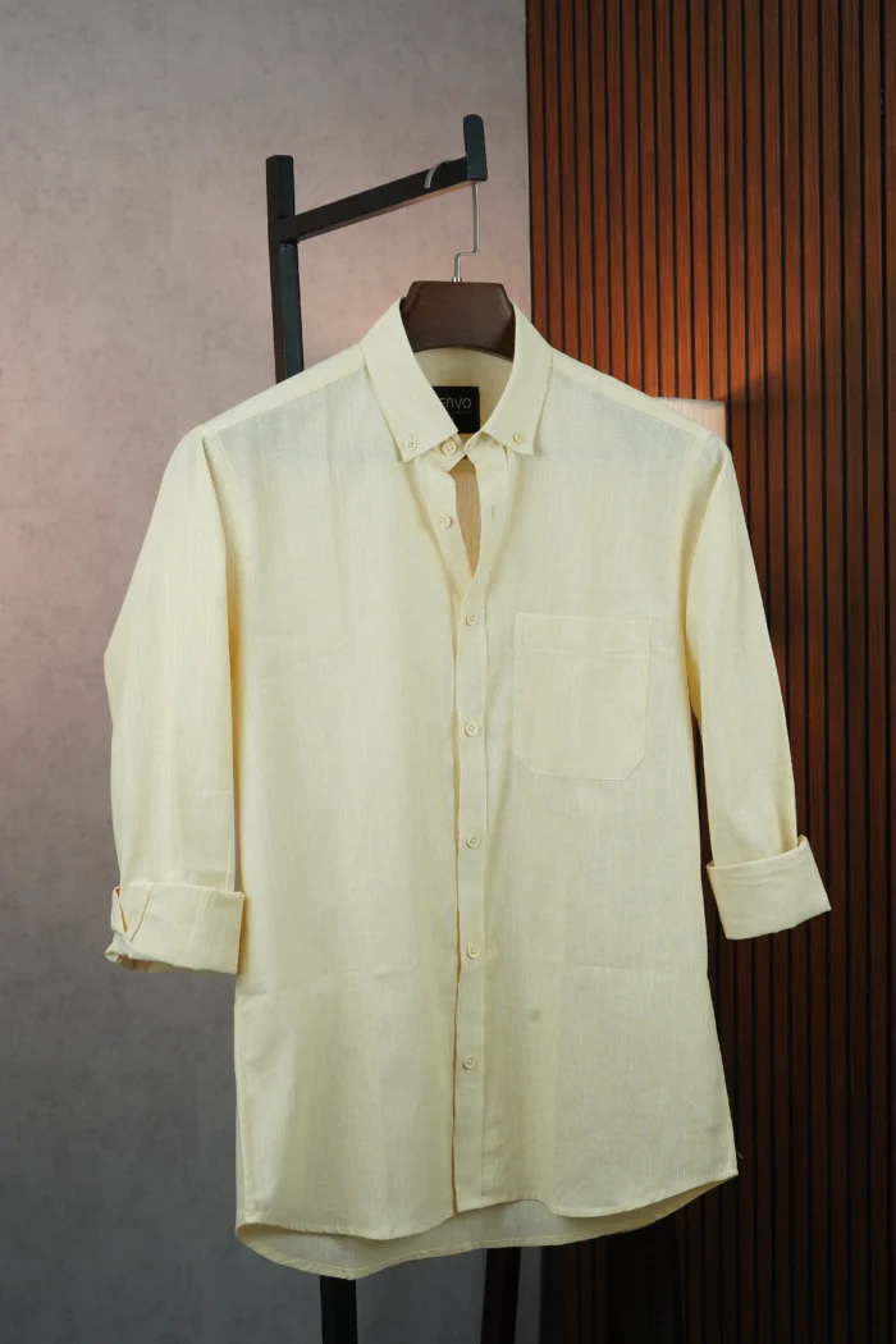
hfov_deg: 27.0
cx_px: 448
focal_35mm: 50
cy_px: 672
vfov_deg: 39.6
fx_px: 1867
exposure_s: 1/161
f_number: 8
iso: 1250
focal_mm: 50
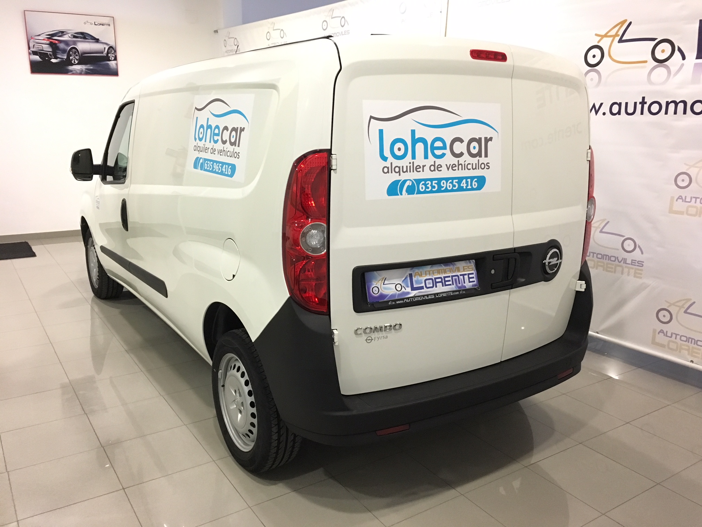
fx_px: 588
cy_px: 264
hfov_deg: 61.7
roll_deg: -1.3
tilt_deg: -13.8
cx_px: 351
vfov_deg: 48.2
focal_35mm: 29
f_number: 2.2
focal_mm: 4.15
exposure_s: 1/25
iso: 200
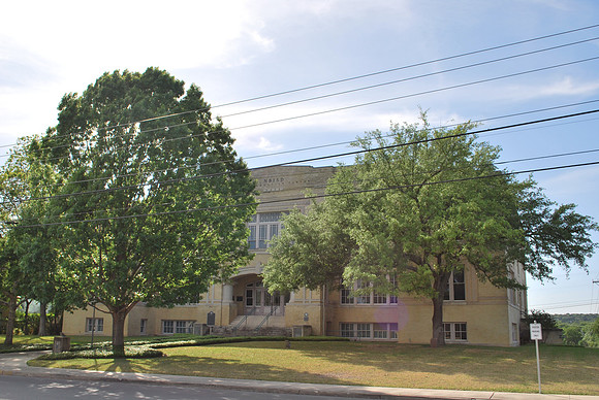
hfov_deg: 53.1
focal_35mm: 36
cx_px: 300
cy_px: 200
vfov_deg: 37.0
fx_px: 600
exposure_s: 1/200
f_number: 9
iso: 100
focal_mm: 24
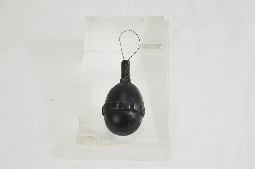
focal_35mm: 78
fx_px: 551
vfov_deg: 17.4
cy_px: 84
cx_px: 128
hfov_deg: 26.0
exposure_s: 1/125
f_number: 5.6
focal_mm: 52
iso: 200
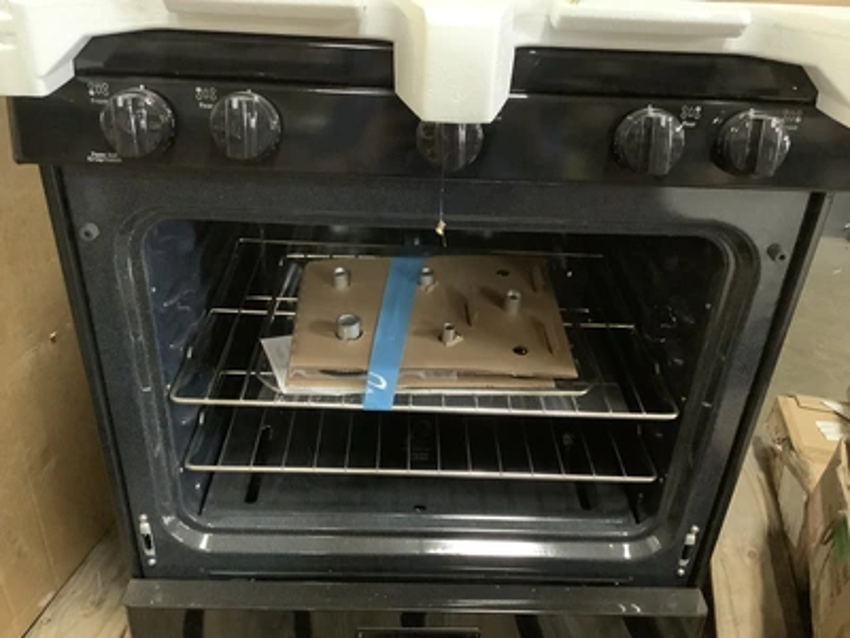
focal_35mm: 31
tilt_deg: -32.5
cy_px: 319
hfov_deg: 58.4
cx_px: 425
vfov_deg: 45.4
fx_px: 761
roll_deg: -3.2
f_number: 2.4
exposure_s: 1/20
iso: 640
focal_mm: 3.3
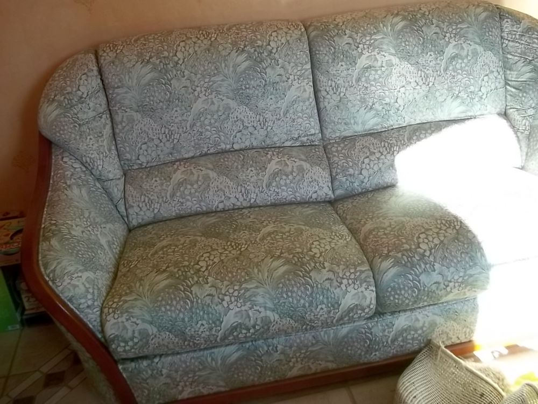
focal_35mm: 36
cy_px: 202
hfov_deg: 51.4
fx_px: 560
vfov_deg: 39.7
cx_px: 269
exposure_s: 1/40
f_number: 3.1
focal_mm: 6.5
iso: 64
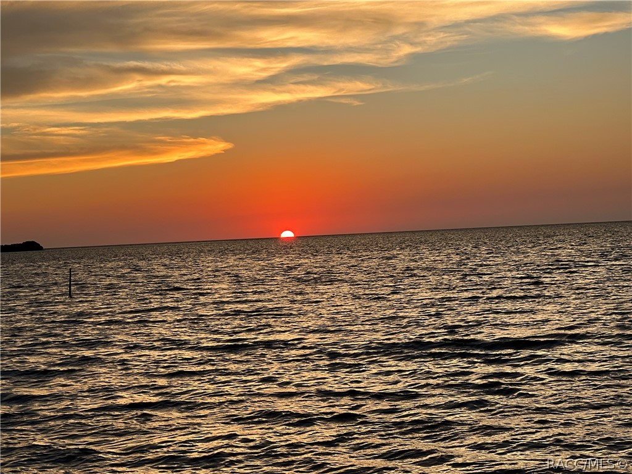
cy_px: 237
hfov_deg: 25.3
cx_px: 316
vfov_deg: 19.1
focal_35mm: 77
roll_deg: +2.6
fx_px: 1406
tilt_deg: +0.2
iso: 25
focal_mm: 9
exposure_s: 1/230
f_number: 2.8
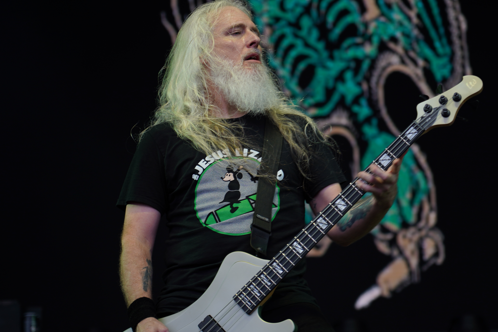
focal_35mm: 136
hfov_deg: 15.1
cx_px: 268
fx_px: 1881
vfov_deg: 10.1
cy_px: 148
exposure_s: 1/125
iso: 100
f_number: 4
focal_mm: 105
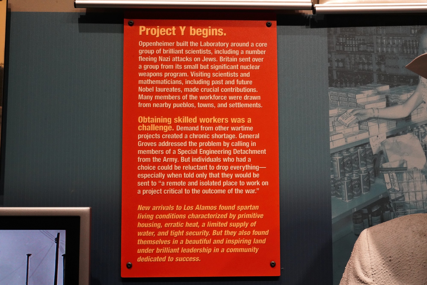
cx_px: 214
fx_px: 569
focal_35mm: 48
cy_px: 142
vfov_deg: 28.1
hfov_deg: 41.1
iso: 6400
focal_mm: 48
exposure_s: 1/100
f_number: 18
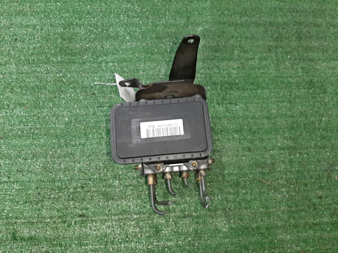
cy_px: 126
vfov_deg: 53.1
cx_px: 169
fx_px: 254
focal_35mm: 26
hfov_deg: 67.3
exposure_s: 1/50
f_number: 1.7
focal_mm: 3.93
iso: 229
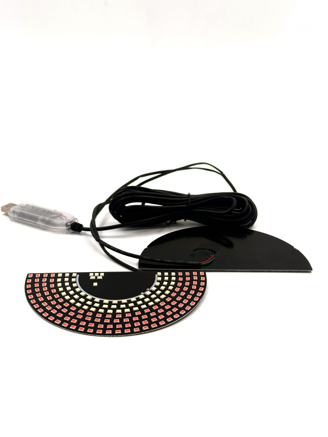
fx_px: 606
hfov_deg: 30.3
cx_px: 164
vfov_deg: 39.7
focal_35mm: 48
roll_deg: -1.9
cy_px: 218
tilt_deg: -24.0
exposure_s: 1/555
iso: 64
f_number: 1.78
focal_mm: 6.86
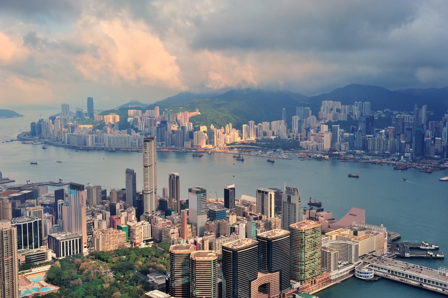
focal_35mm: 44
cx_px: 224
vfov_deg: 30.5
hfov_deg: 44.5
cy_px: 149
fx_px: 547
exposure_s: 1/250
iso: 200
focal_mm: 44
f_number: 5.6
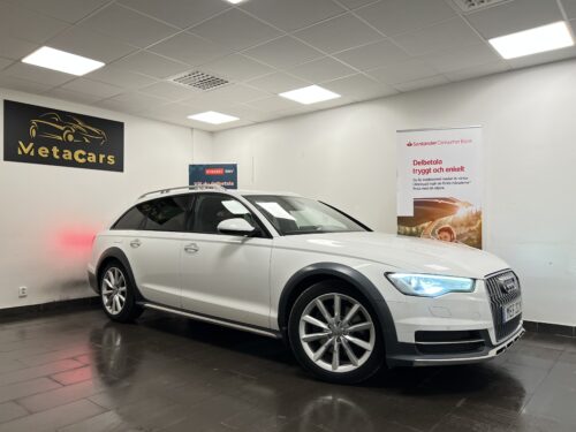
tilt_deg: -0.7
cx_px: 288
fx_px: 433
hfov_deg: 67.3
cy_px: 216
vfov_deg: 53.1
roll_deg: -0.3
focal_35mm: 26
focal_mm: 5.7
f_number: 1.5
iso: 125
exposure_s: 1/100
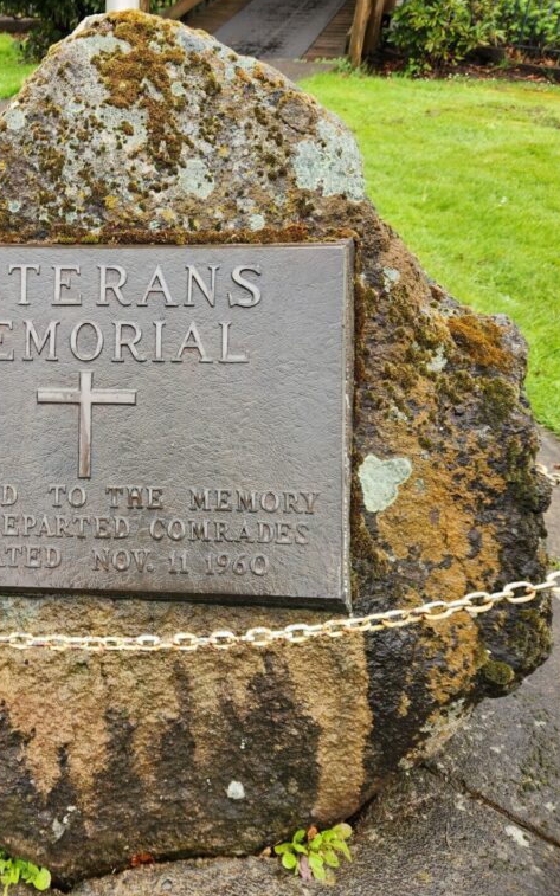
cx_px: 81
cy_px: 443
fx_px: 806
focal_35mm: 33
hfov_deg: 36.5
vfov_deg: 58.1
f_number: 1.8
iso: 20
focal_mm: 5.4
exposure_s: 1/163
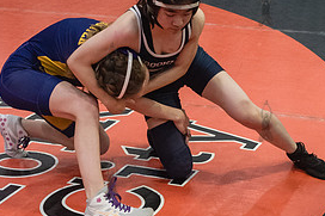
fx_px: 1001
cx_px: 160
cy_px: 53
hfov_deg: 18.4
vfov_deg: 12.3
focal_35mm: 111
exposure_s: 1/400
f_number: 3.2
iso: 5000
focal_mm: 35
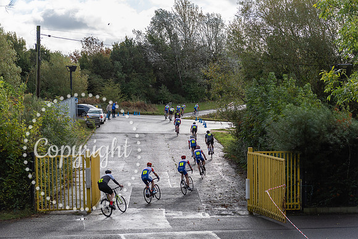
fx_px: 656
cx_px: 179
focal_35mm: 66
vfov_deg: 20.6
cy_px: 120
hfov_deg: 30.5
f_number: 4
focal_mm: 66
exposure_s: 1/1600
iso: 200
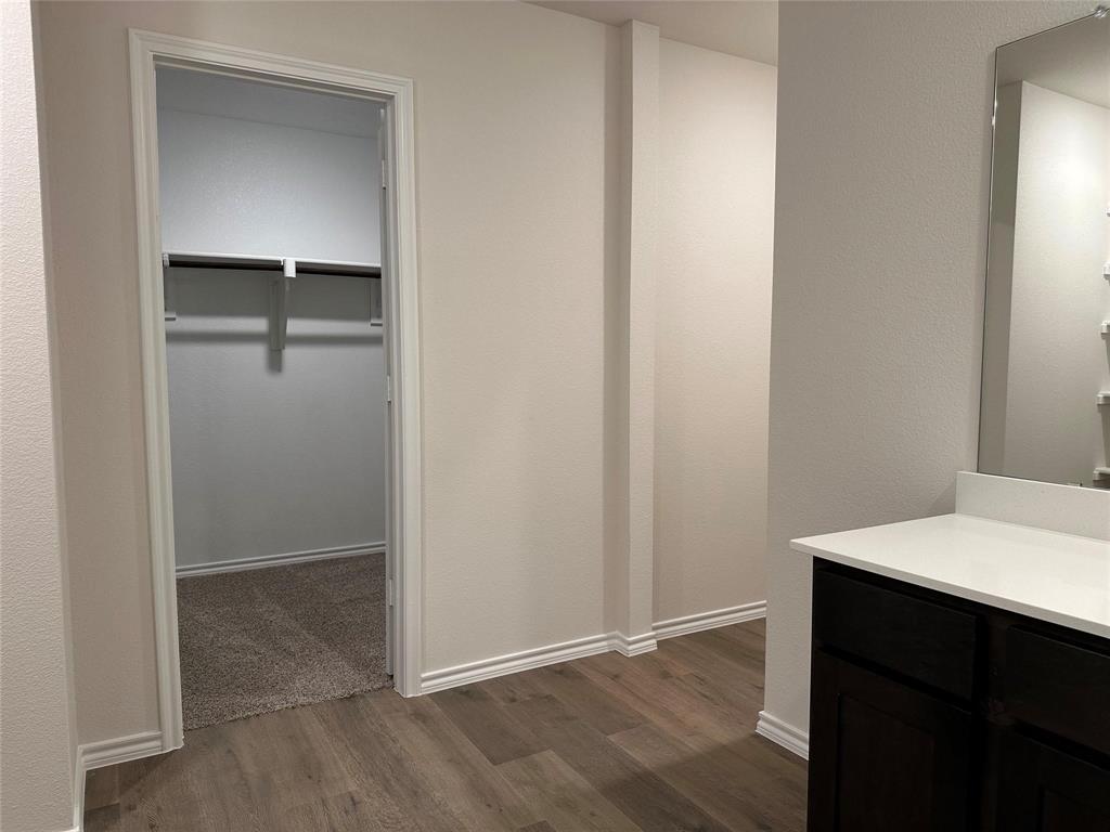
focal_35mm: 24
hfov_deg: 71.6
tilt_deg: -4.8
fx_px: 770
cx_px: 555
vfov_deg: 56.8
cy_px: 416
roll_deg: +0.0
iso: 125
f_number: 1.78
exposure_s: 1/60
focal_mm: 6.86
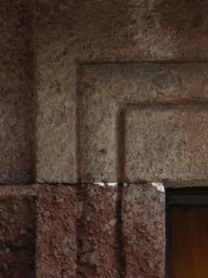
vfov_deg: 5.7
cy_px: 168
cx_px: -108
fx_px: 2777
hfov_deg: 4.3
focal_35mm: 346
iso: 50
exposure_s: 1/140
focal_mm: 25.4
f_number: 3.6
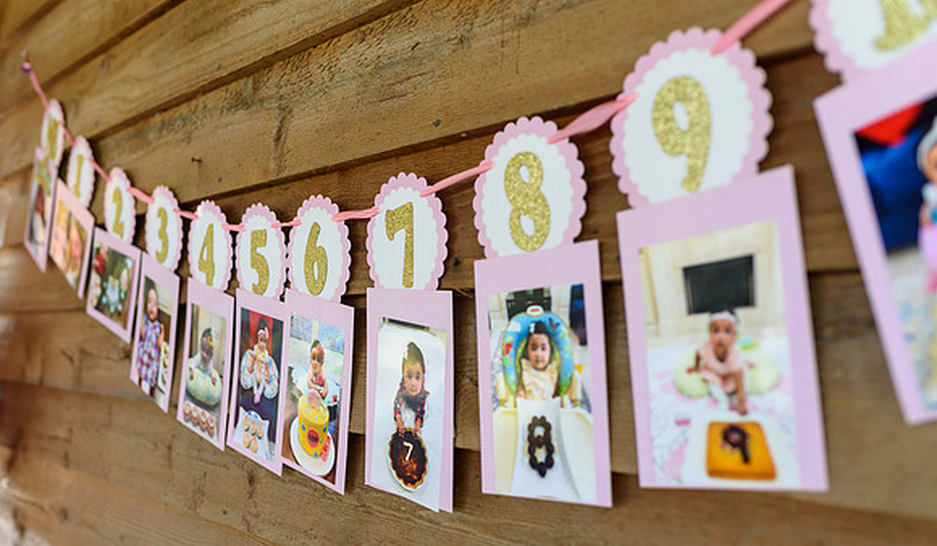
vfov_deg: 30.0
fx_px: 1013
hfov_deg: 49.5
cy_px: 347
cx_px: 416
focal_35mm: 40
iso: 100
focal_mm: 35
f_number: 2.8
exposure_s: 1/160
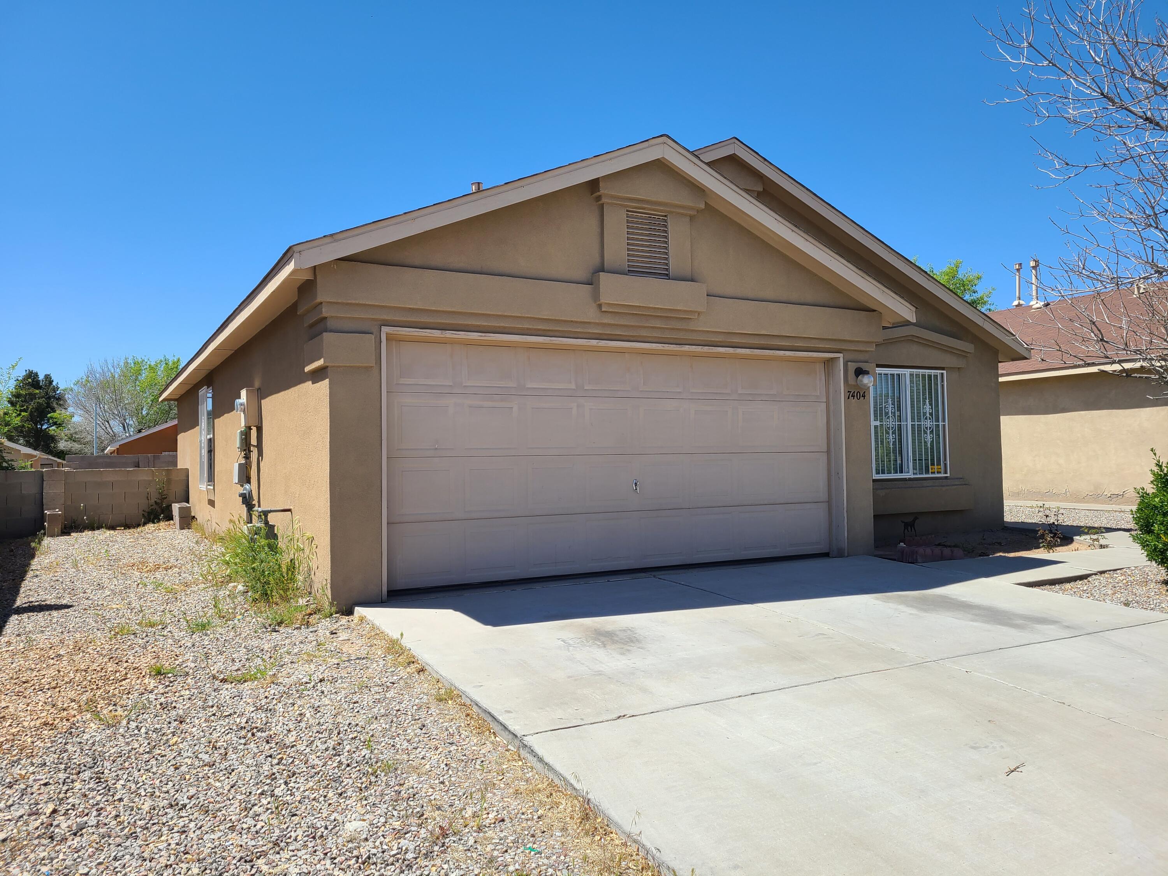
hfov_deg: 67.3
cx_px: 584
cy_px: 438
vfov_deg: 53.1
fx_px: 877
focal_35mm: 26
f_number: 1.8
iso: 40
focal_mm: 5.4
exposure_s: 1/1751
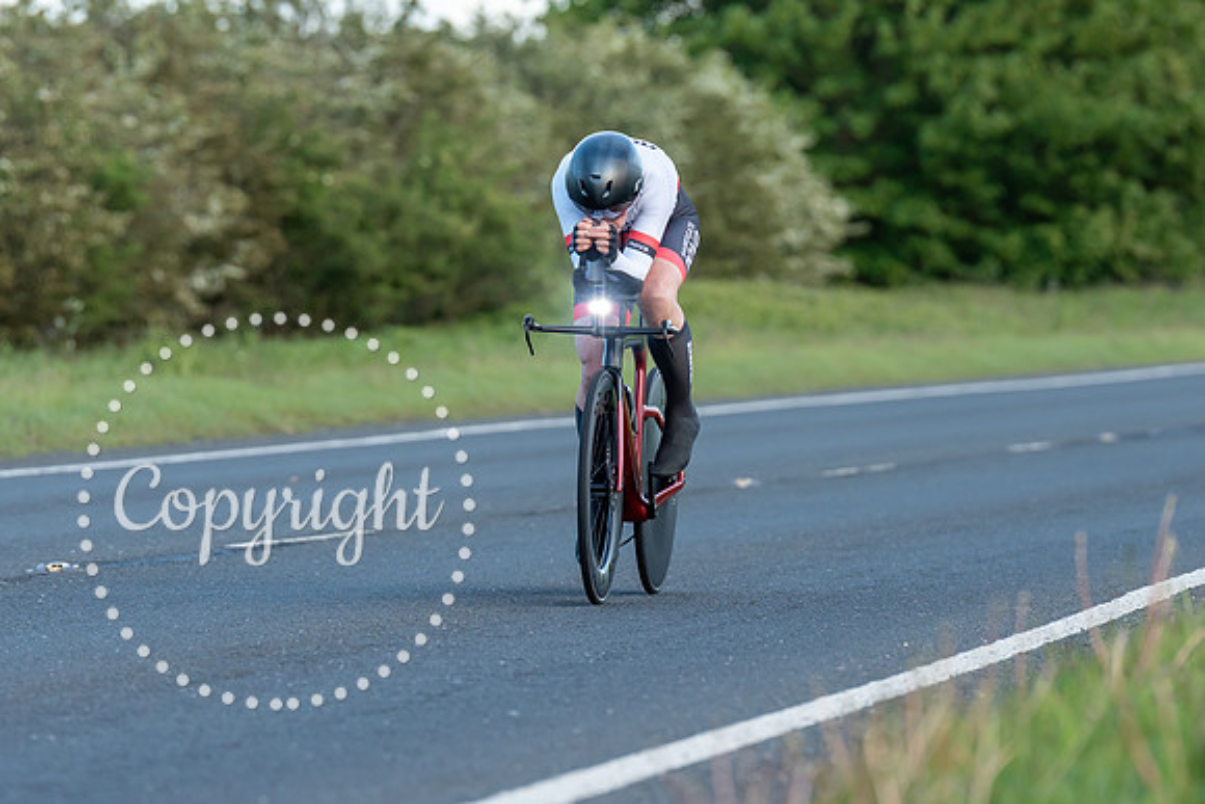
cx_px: 666
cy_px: 238
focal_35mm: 315
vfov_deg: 4.4
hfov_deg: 6.5
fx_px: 10561
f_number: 4
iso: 800
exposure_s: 1/1000
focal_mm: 200
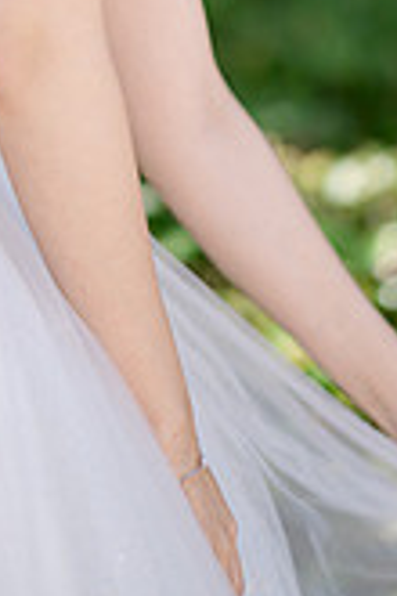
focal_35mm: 286
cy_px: -141
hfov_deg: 4.8
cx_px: 170
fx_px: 4731
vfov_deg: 7.1
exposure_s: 1/800
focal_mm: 105
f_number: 1.4
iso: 64
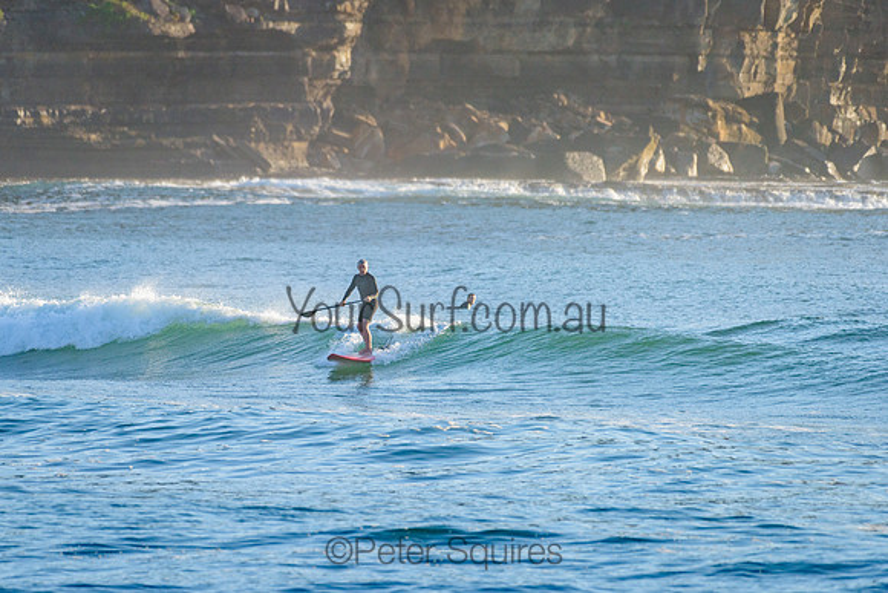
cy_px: 235
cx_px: 349
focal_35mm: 613
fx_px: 15118
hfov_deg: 3.4
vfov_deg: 2.2
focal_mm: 500
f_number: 5.6
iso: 450
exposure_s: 1/2000
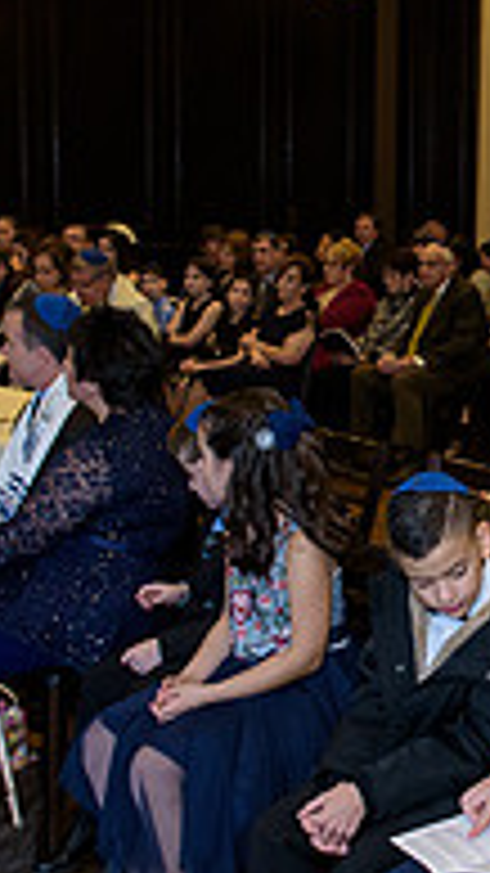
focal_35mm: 75
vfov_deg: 28.2
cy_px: 457
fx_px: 1734
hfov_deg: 15.4
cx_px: 602
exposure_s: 1/125
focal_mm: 24
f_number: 3.2
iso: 1250
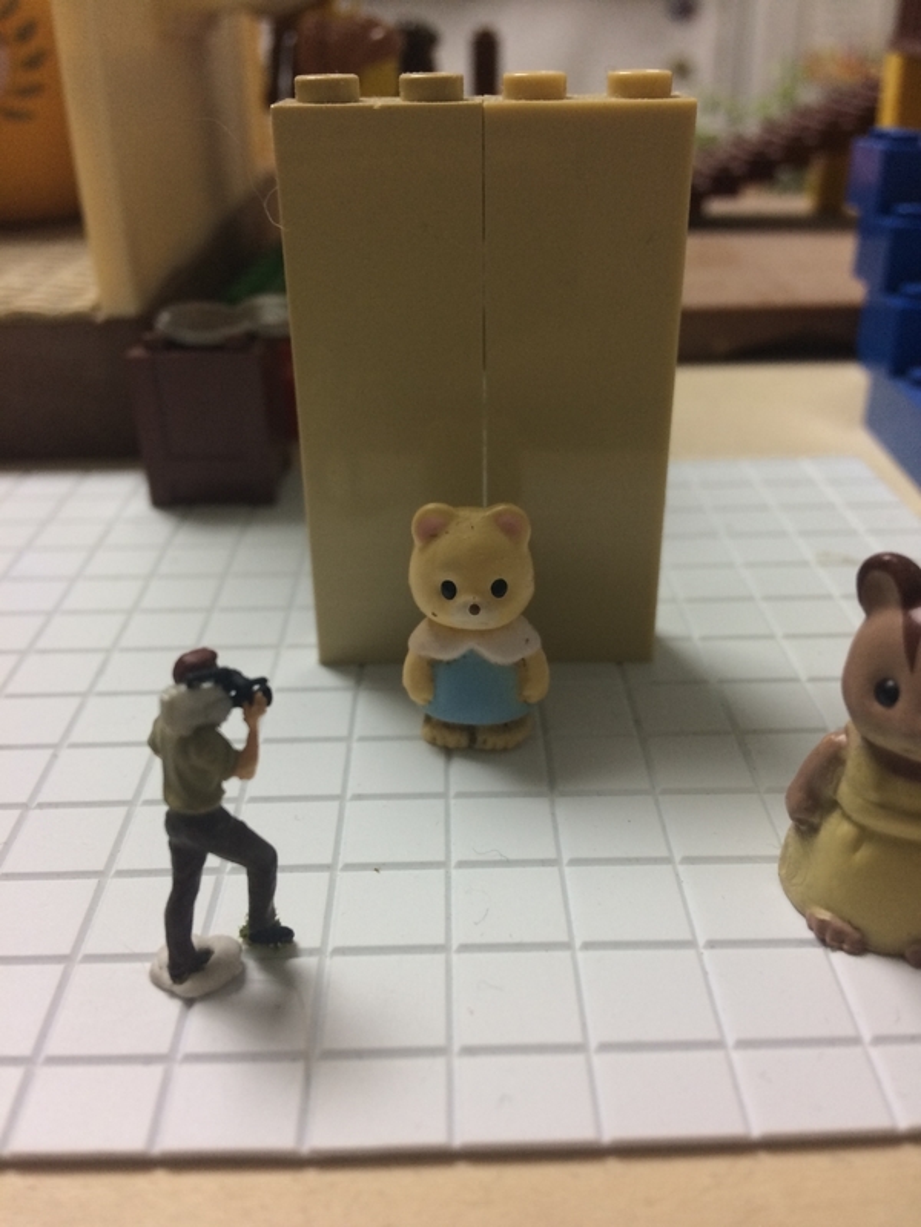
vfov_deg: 61.7
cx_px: 460
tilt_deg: -29.1
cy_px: 614
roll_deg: +1.5
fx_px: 1029
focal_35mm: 29
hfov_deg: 48.2
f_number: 2.2
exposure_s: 1/33
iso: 80
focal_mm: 4.15
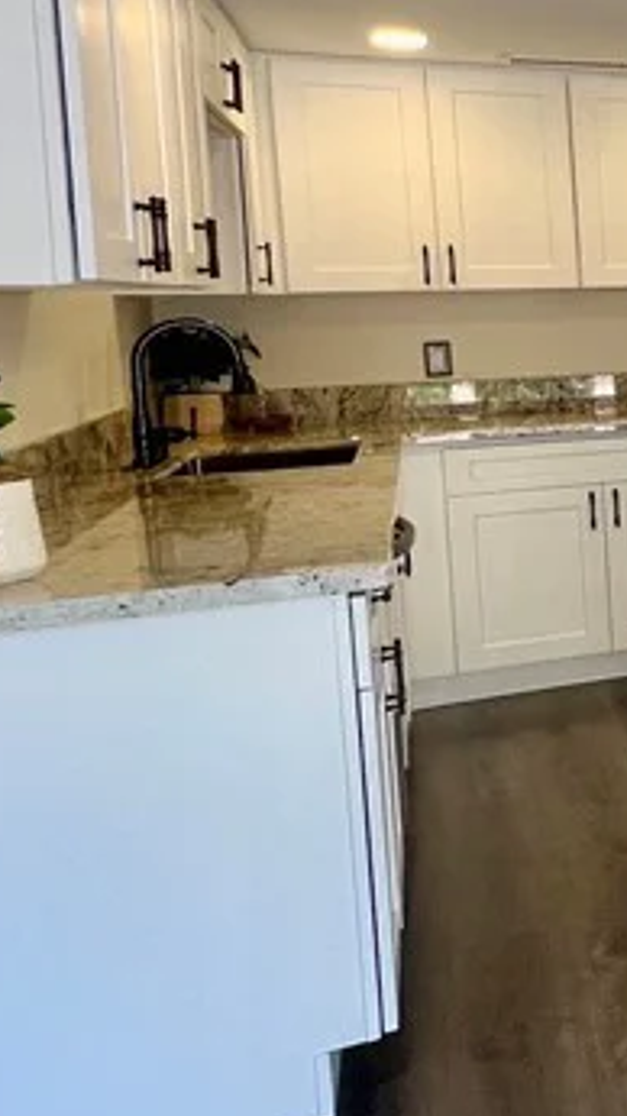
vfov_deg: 47.9
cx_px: 1296
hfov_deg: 17.9
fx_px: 1242
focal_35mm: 42
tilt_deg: -5.5
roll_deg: +1.1
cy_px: 411
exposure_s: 1/120
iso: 64
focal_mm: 1.57
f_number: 1.8
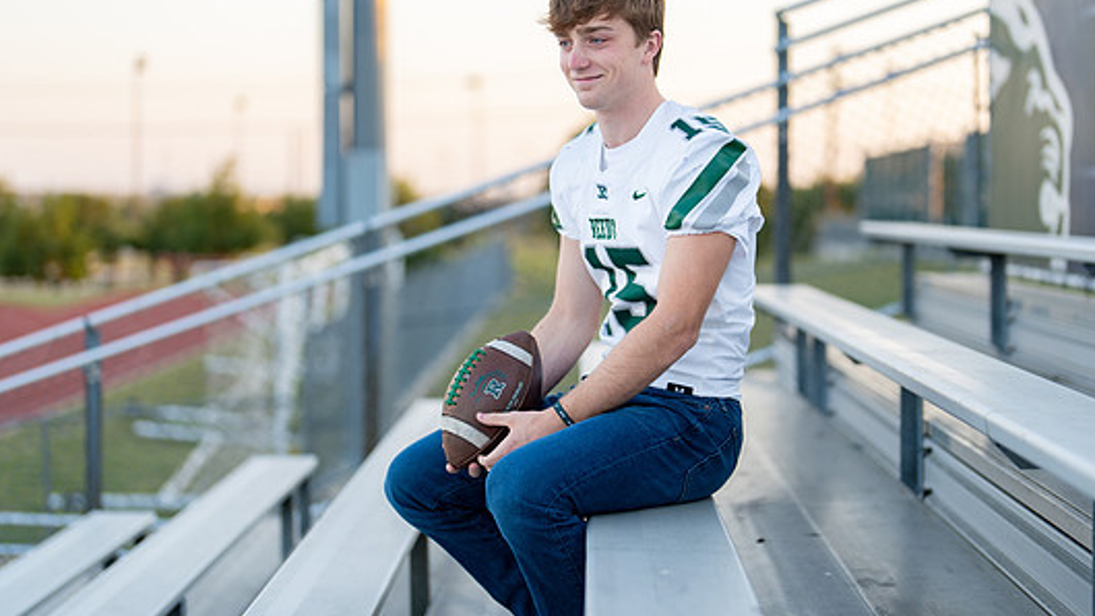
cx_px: 611
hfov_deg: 31.0
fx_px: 1974
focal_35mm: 68
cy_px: 279
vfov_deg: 17.7
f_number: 1.2
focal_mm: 50
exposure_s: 1/800
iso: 100
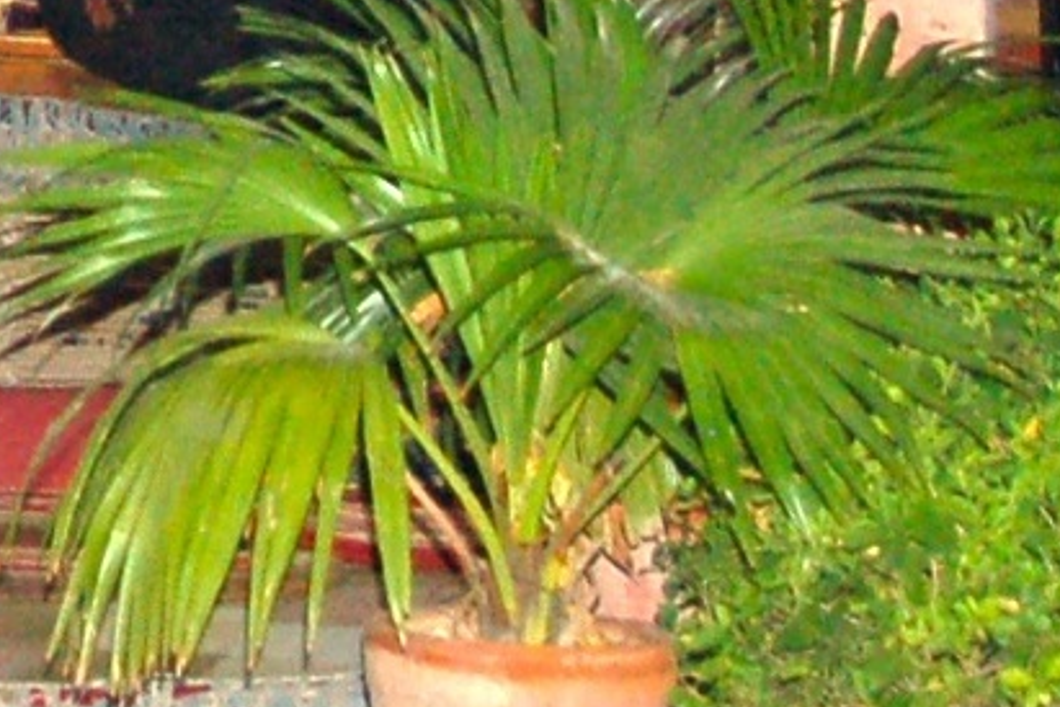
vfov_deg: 5.1
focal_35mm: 263
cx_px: -1442
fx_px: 7743
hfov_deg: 7.4
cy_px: -774
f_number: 4.2
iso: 560
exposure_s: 1/60
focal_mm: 30
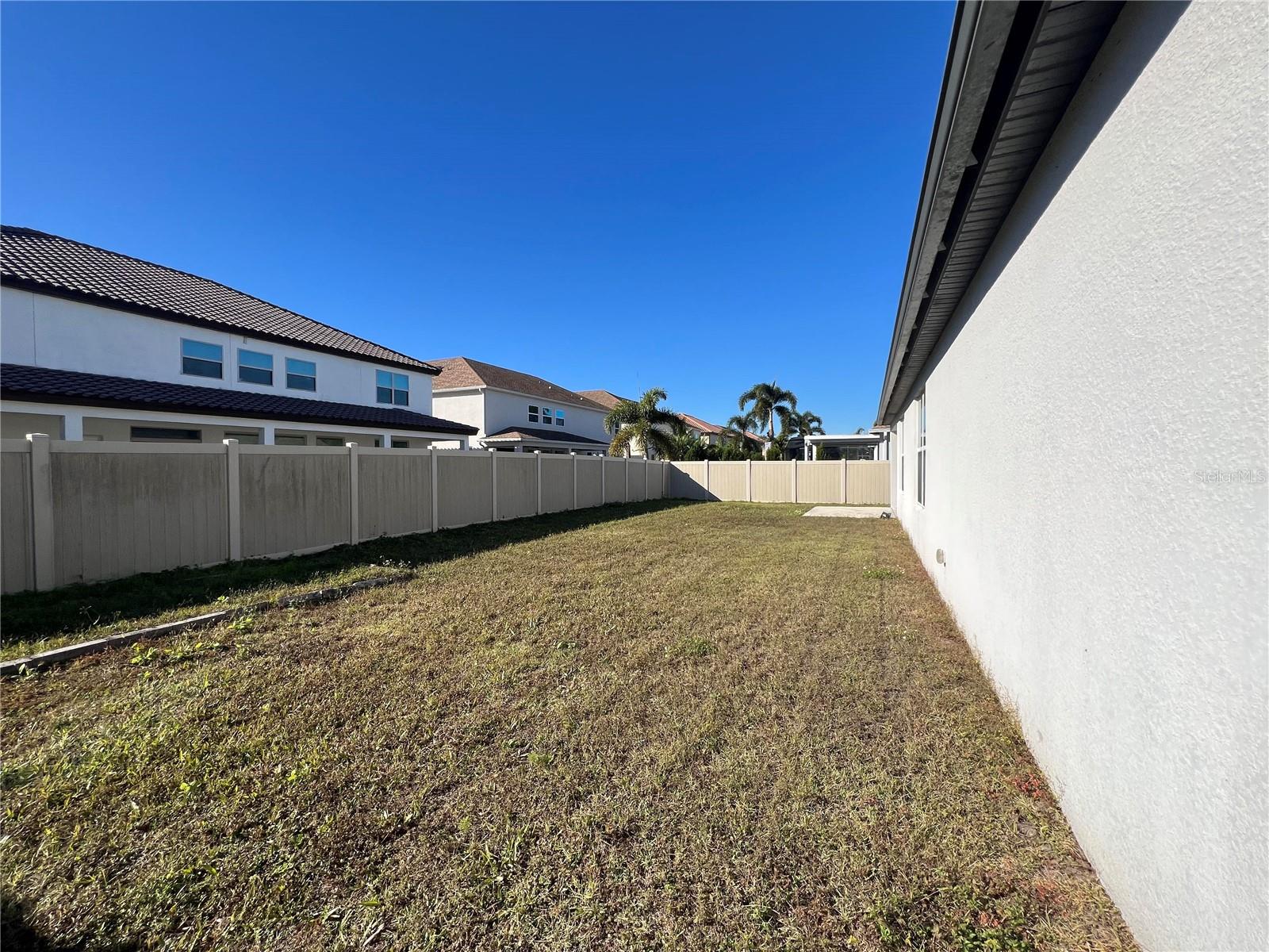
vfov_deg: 89.9
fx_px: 477
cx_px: 634
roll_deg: +0.2
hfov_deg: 106.2
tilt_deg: -1.3
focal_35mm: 13
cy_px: 476
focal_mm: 1.57
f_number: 1.8
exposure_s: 1/1449
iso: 32
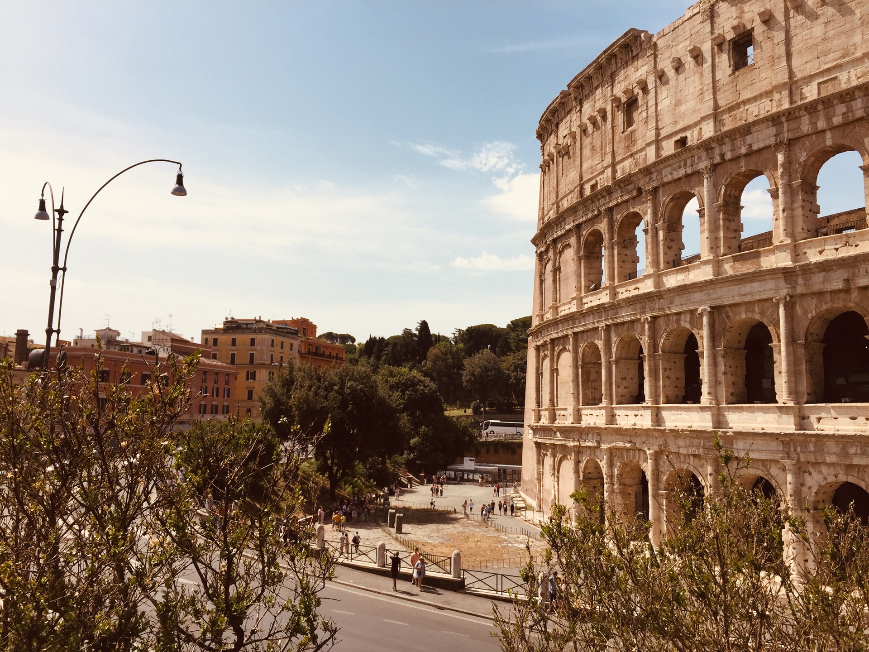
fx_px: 728
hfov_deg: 61.7
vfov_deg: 48.2
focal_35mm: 29
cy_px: 326
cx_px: 434
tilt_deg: +7.9
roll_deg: -2.5
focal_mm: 4.15
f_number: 2.2
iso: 32
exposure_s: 1/2639
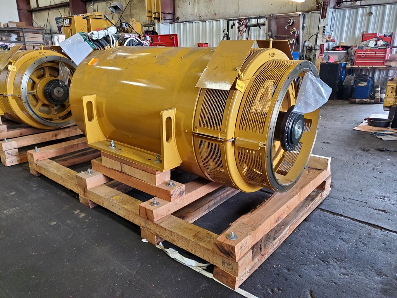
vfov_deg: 53.1
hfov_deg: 67.3
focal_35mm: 26
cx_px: 198
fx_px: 298
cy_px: 149
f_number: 1.5
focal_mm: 4.3
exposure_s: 1/60
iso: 250
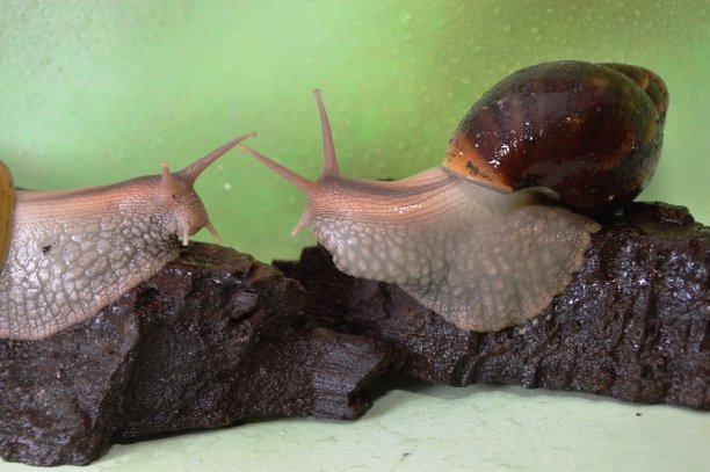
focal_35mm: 105
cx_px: 355
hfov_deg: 19.5
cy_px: 236
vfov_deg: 13.0
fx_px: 2069
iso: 320
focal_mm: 70
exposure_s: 1/60
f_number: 8
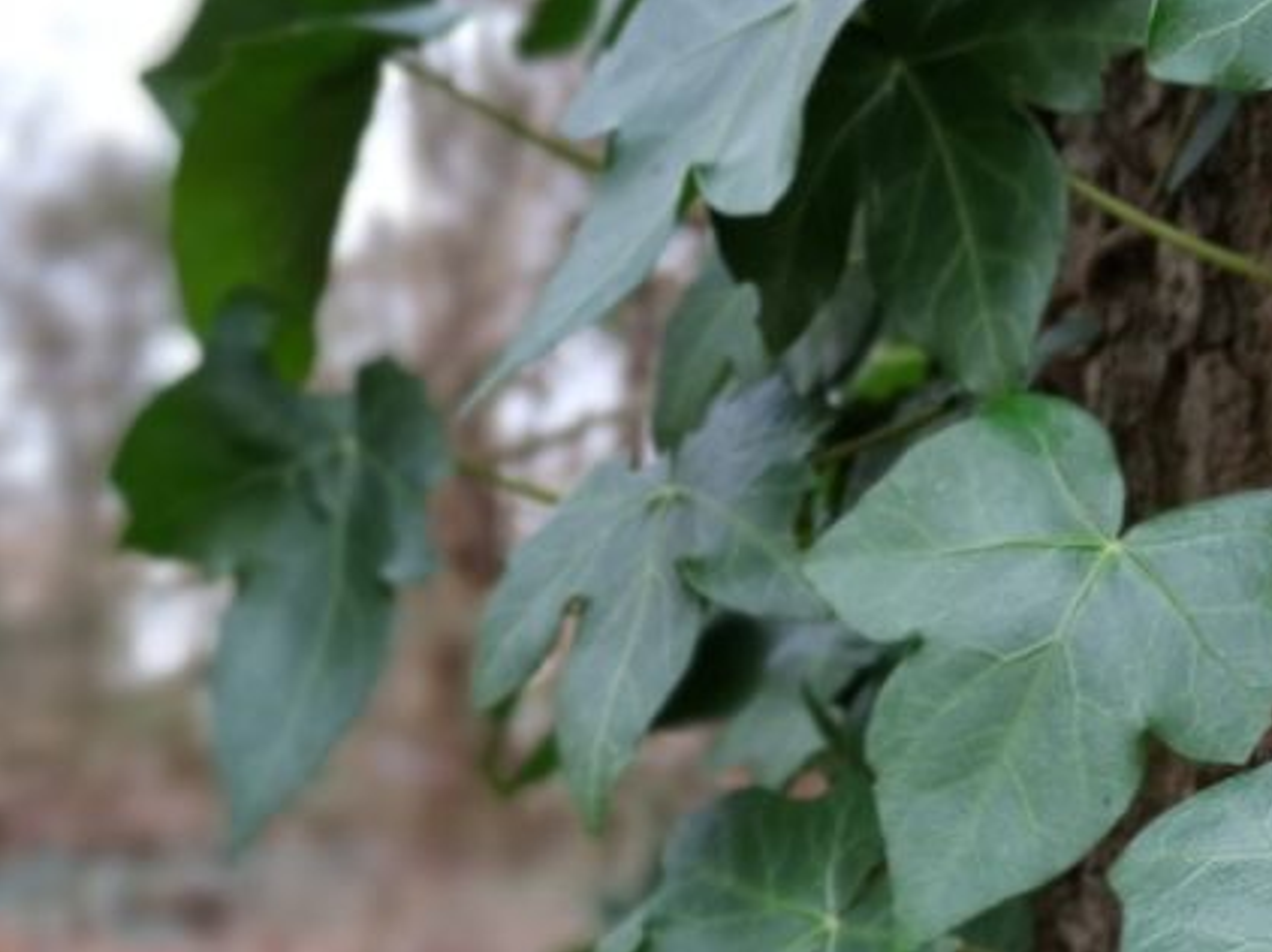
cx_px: 690
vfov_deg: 19.3
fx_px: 2718
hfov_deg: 26.3
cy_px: 964
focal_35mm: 74
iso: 125
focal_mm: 4.75
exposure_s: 1/100
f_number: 4
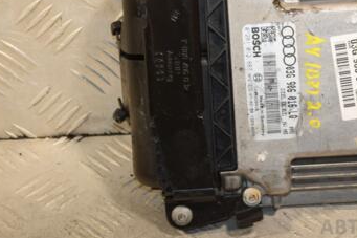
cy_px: 44
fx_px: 1516
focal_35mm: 153
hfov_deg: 13.3
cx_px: 300
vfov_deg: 8.9
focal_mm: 58
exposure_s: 1/160
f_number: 5
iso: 800
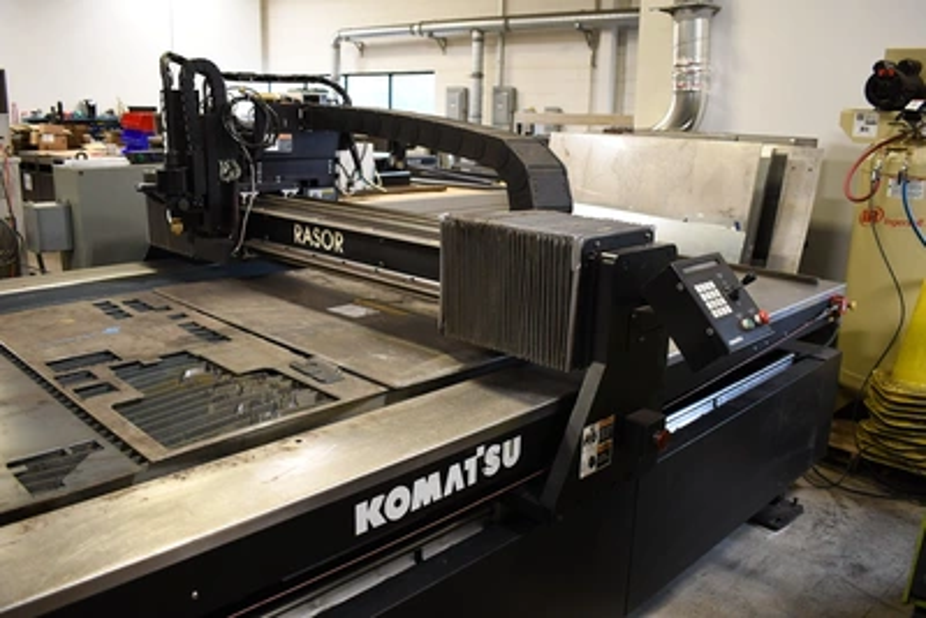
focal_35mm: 30
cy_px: 309
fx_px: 772
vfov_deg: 43.6
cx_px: 463
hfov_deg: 61.9
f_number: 4
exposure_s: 1/60
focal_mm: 20
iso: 1000
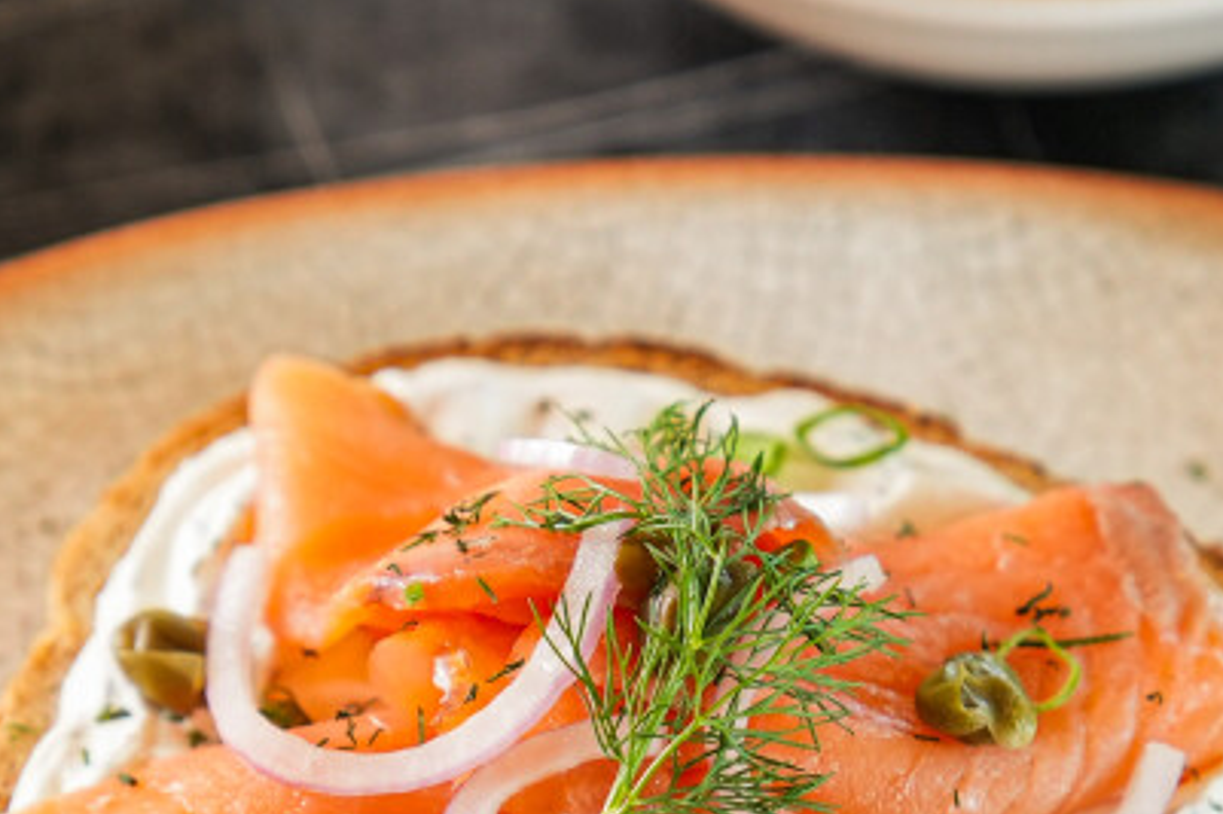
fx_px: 6723
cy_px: 876
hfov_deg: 10.4
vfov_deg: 6.9
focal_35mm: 198
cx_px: 720
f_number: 3.2
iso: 500
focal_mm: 62
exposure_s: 1/100
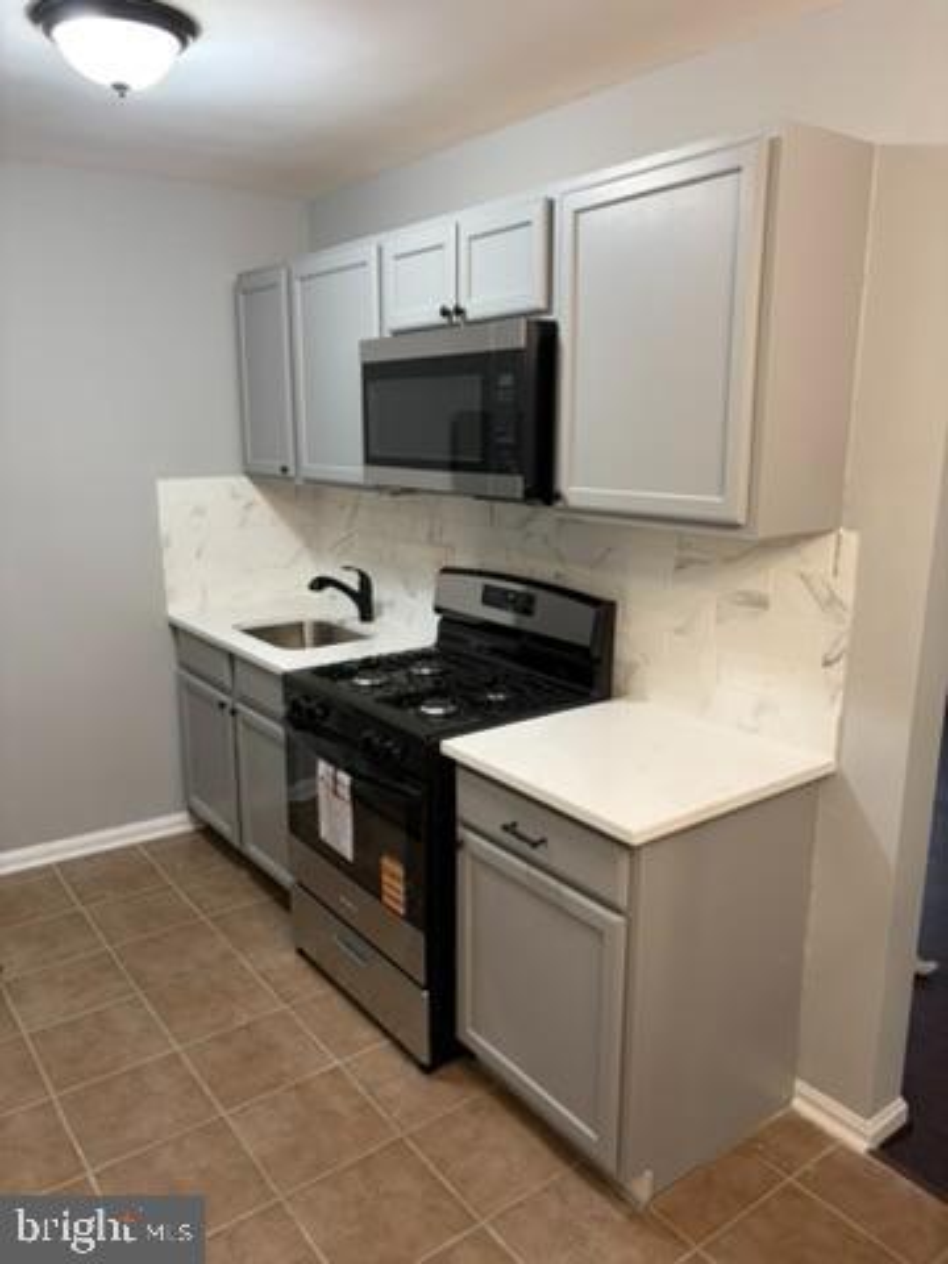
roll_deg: +0.7
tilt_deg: -13.0
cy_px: 632
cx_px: 474
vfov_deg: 67.3
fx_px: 949
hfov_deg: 53.1
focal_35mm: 26
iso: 160
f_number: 1.6
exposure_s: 1/60
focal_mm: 5.96
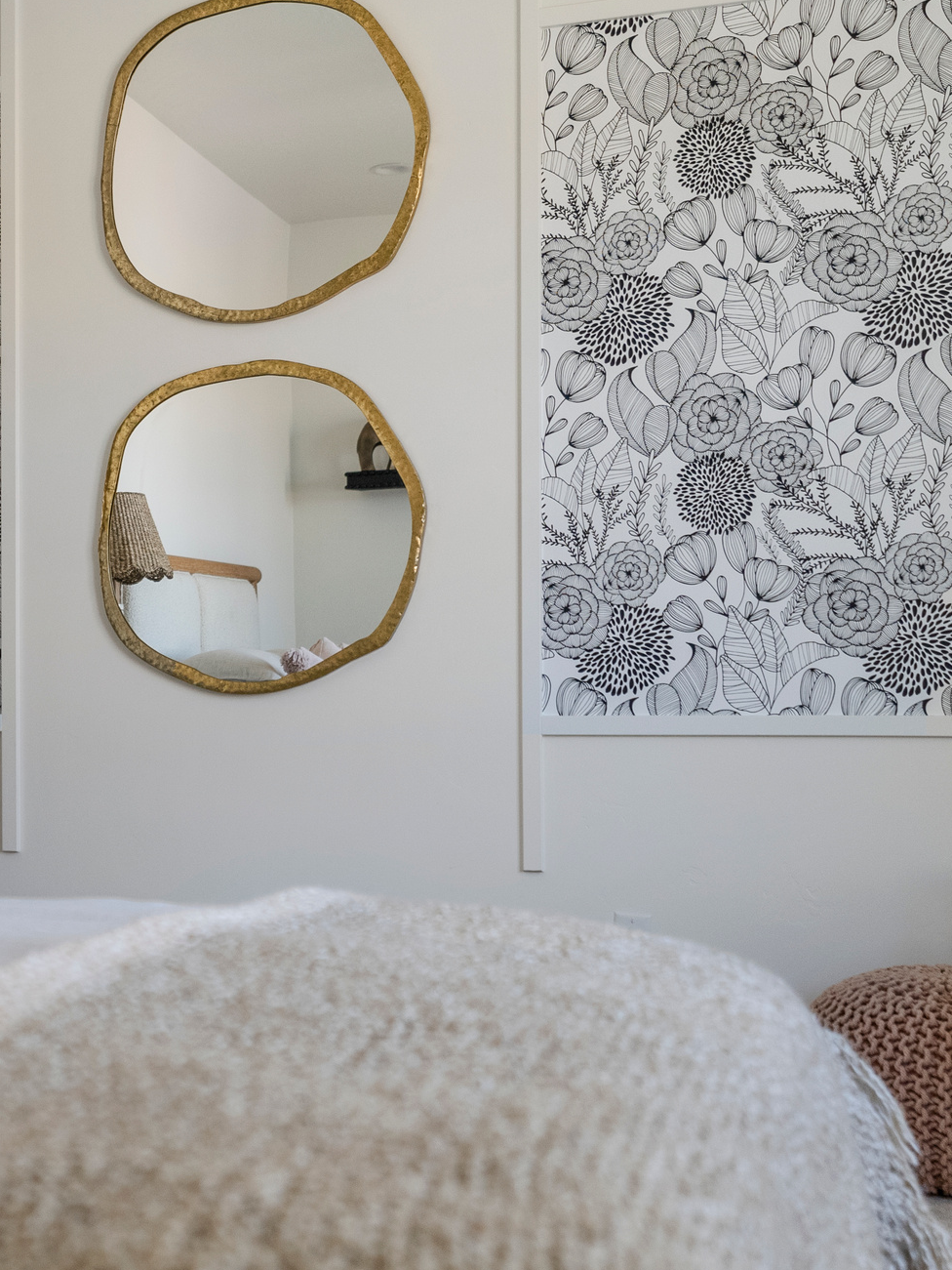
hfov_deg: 26.4
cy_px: 608
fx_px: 1943
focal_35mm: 53
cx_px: 60
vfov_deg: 36.2
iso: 640
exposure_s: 1/500
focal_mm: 35
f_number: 2.8
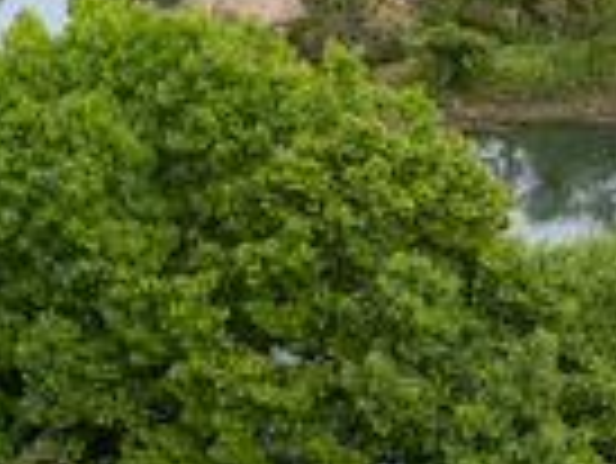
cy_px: 430
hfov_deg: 15.2
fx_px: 1852
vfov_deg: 14.1
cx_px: -620
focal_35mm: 104
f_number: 2.8
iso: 120
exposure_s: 1/200
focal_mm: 12.29
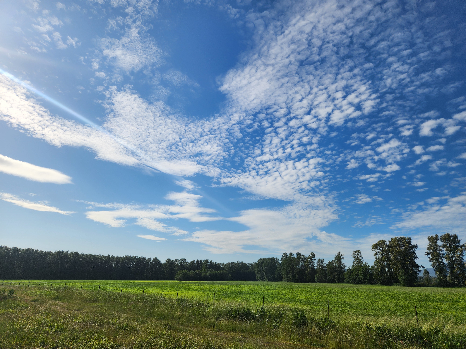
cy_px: 174
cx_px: 233
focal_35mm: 23
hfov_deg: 73.9
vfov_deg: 58.9
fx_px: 310
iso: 20
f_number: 1.8
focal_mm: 5.4
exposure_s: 1/4153
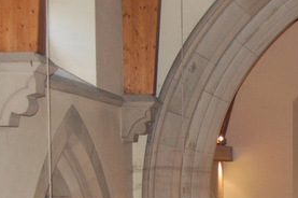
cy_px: 267
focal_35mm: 134
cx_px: 337
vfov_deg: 10.0
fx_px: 1112
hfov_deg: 14.9
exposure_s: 1/60
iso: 800
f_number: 4.5
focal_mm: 31
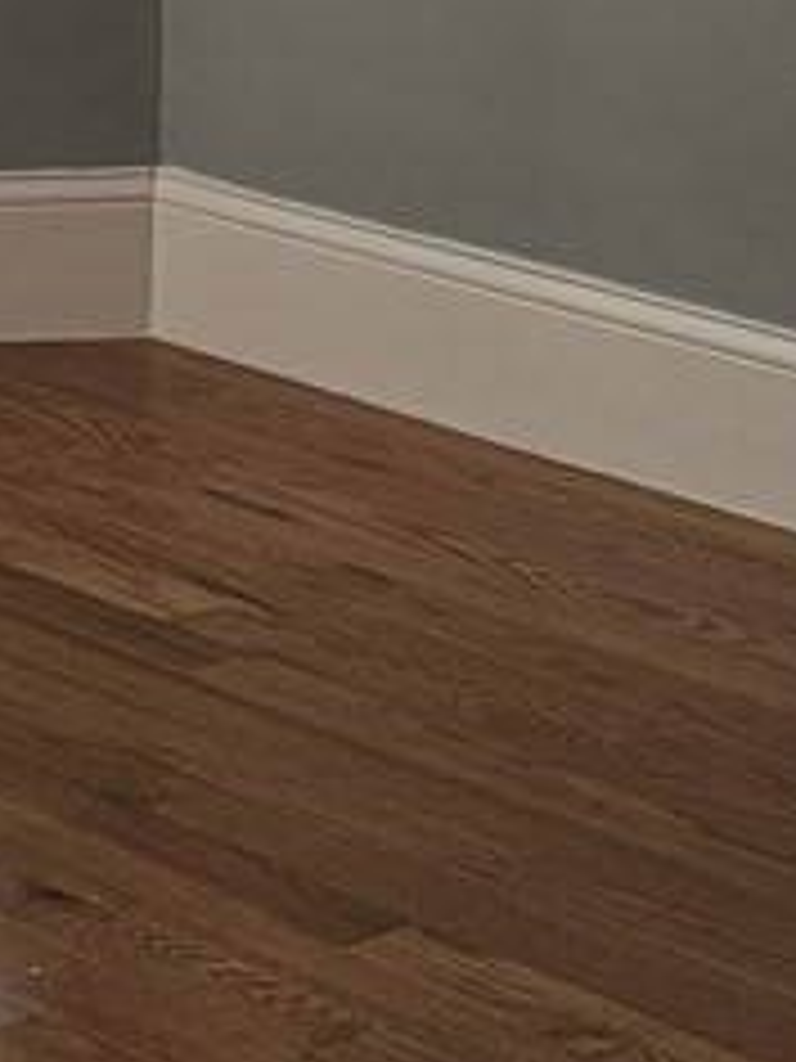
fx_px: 4599
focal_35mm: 150
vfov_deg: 12.8
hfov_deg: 9.3
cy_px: -230
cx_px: -729
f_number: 1.7
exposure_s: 1/120
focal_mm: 6.3
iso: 16
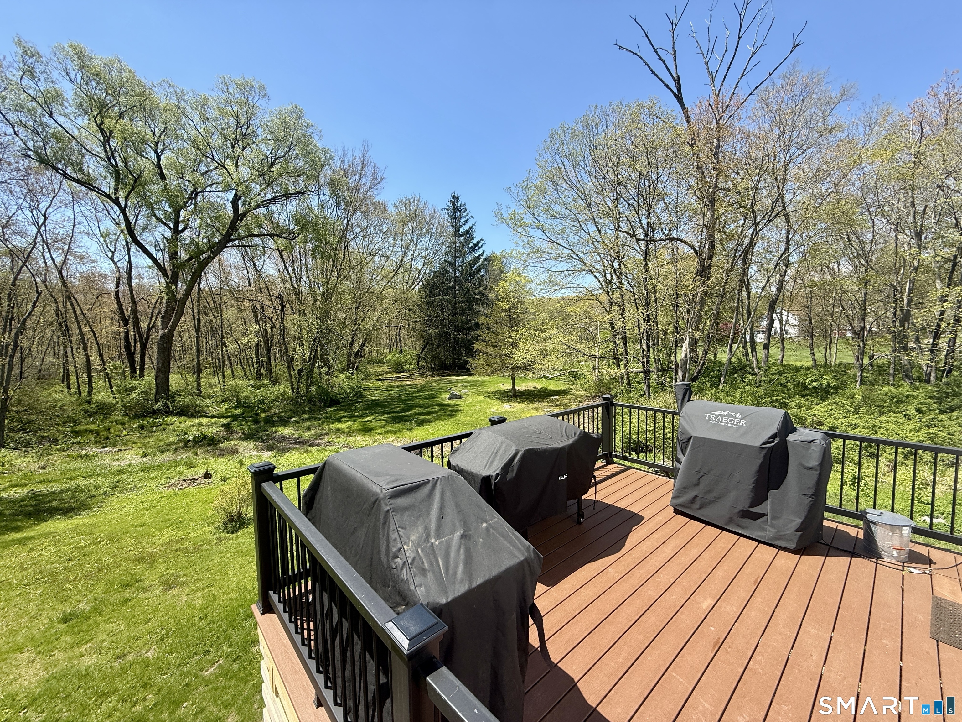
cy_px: 361
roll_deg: -0.2
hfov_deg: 102.1
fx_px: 389
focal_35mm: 14
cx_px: 481
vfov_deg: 85.7
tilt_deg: -1.6
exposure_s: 1/864
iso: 50
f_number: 2.2
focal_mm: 2.22
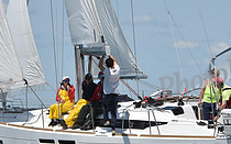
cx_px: 102
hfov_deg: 4.5
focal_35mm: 465
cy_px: 29
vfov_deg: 2.8
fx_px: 2926
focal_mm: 165
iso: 320
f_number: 7.1
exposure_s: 1/800
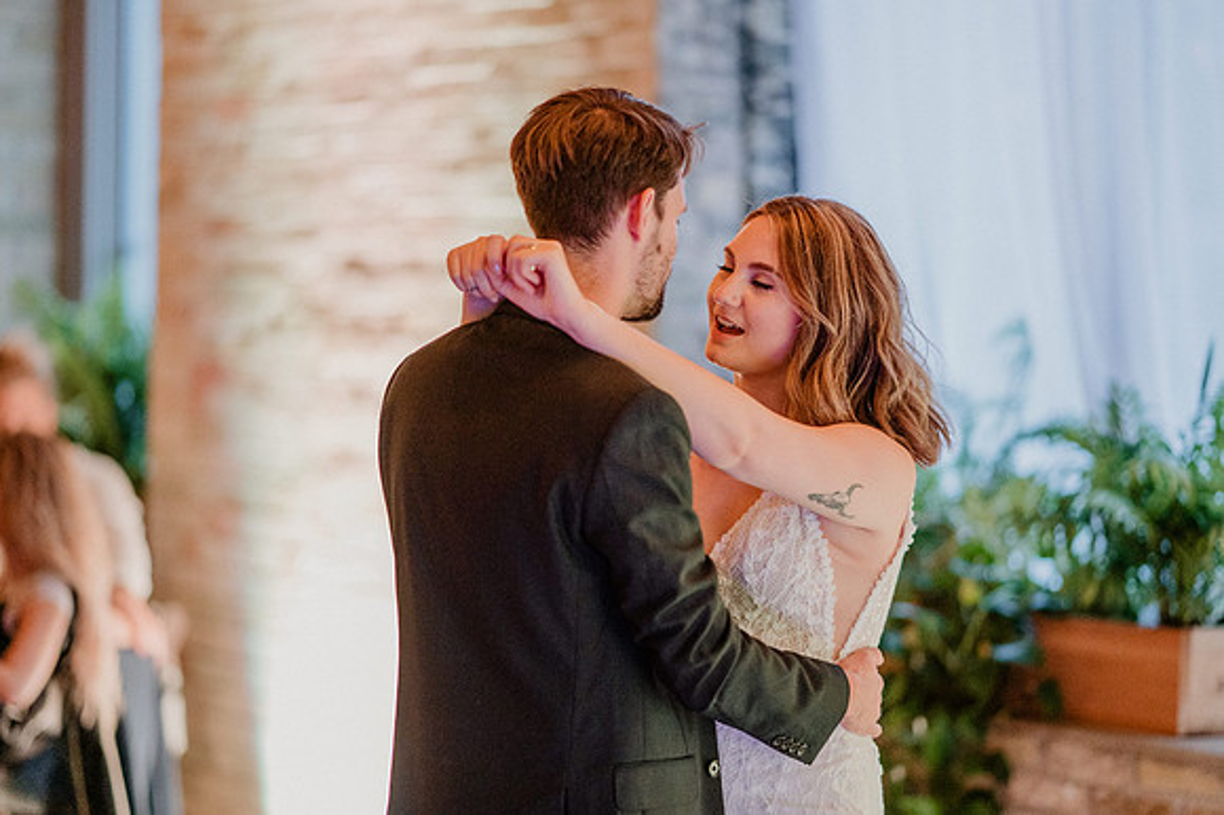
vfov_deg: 12.7
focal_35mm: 108
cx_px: 602
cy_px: 407
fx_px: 3673
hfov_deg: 18.9
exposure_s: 1/320
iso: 3200
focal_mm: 105
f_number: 1.4
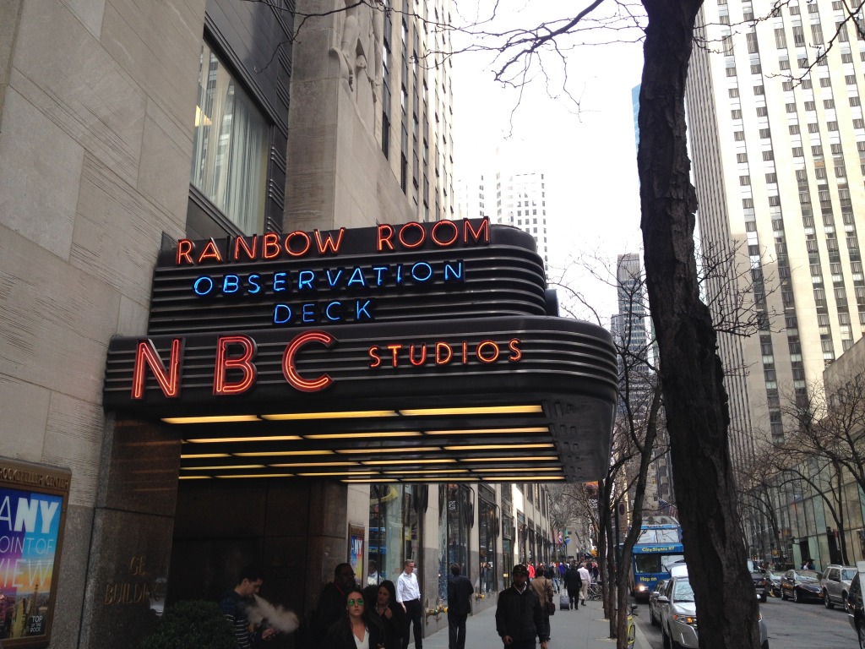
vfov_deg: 40.7
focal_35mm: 35
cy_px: 324
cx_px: 432
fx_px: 875
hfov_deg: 52.6
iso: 50
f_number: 2.4
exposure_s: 1/255
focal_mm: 4.28
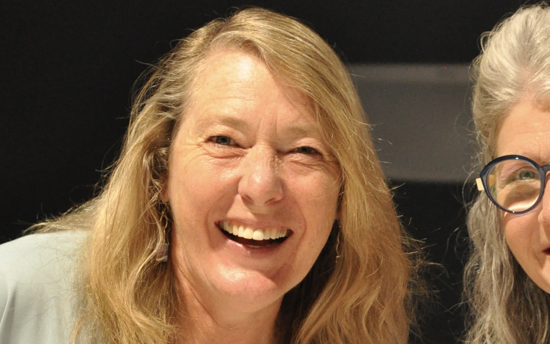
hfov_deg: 10.1
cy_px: 413
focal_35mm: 206
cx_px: 444
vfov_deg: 6.3
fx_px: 3088
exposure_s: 1/200
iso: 1600
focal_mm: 50
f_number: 3.2
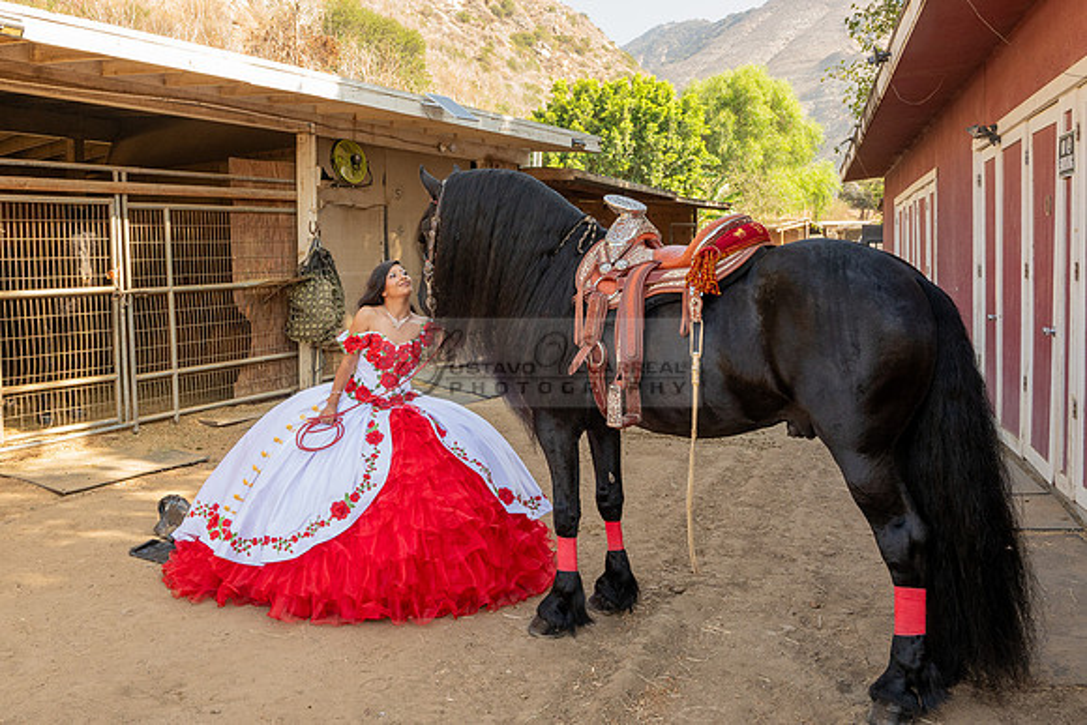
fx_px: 999
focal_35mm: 33
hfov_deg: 56.7
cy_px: 297
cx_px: 445
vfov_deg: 39.8
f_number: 11
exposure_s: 1/200
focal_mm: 28
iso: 1000
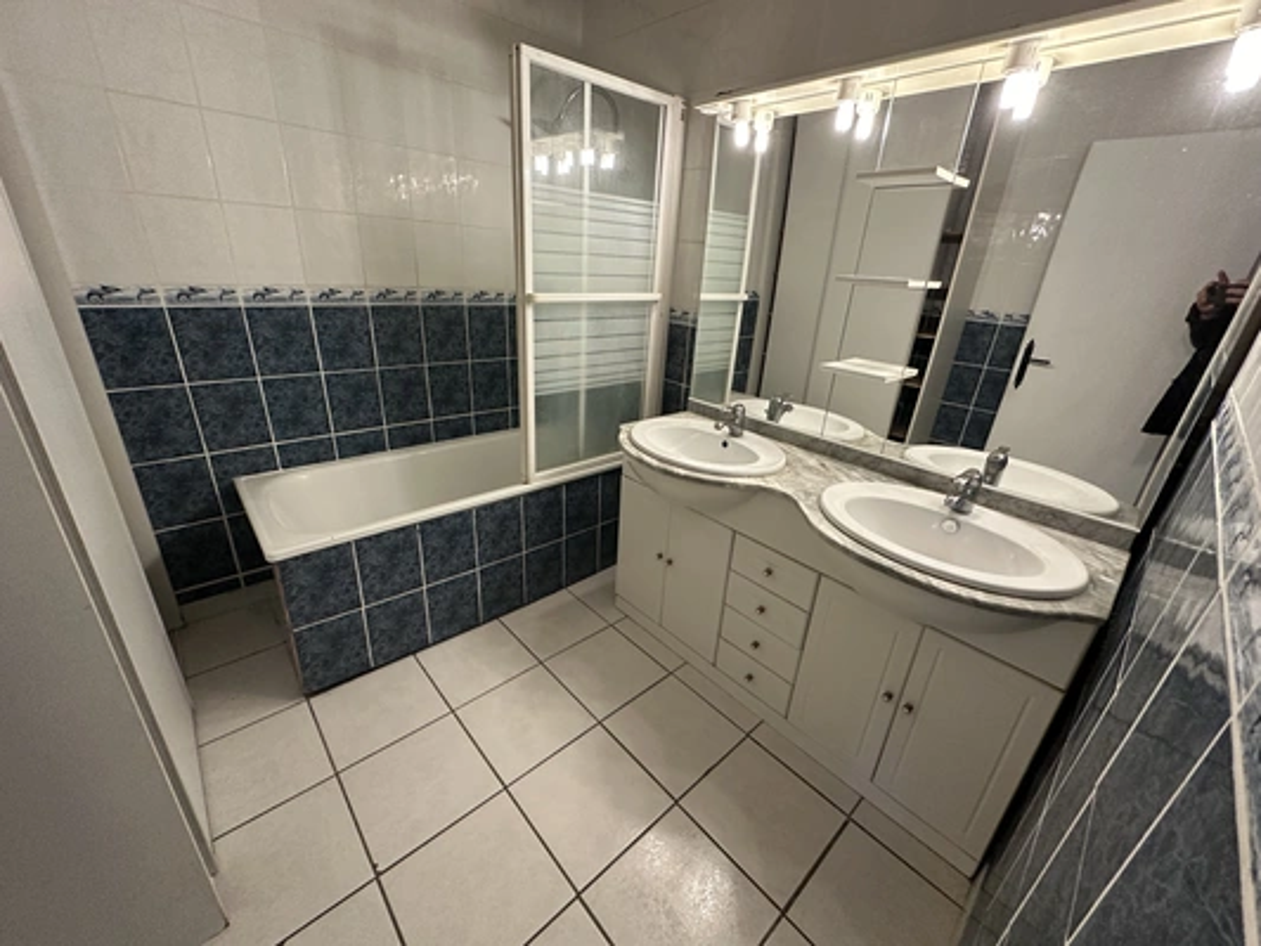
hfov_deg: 102.1
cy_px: 473
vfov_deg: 85.7
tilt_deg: -22.1
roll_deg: -3.8
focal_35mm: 14
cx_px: 630
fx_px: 510
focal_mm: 2.22
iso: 400
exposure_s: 1/50
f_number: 2.2
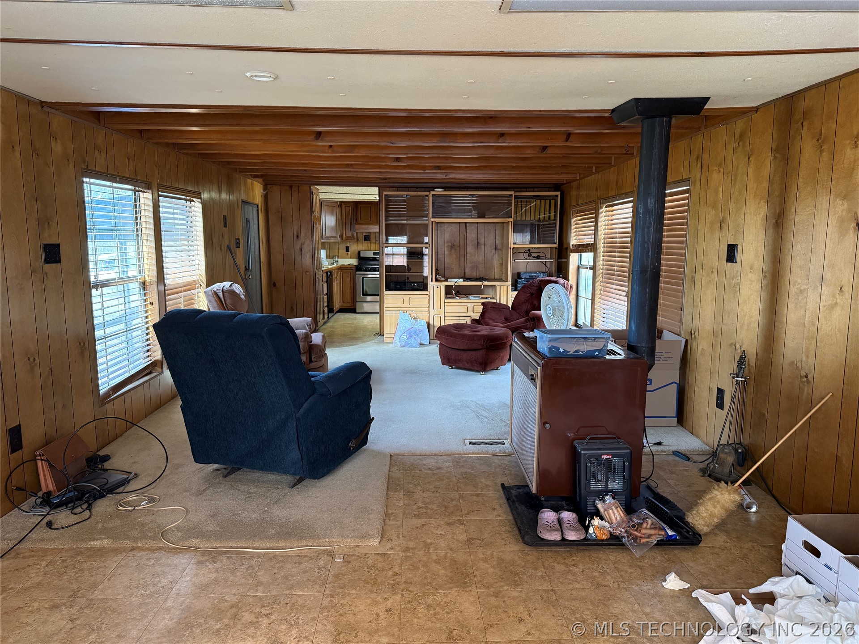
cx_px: 430
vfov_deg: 56.8
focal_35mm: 24
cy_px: 322
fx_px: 596
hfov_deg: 71.6
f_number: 1.78
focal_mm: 6.76
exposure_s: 1/60
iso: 320
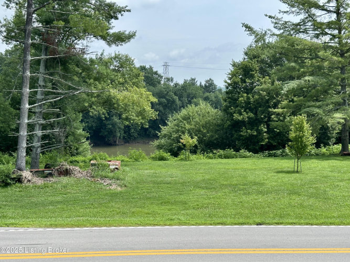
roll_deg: -0.7
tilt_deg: -2.3
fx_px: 485
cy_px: 131
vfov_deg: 30.3
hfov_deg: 39.7
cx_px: 175
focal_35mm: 48
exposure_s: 1/2532
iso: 64
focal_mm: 6.86
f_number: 1.78
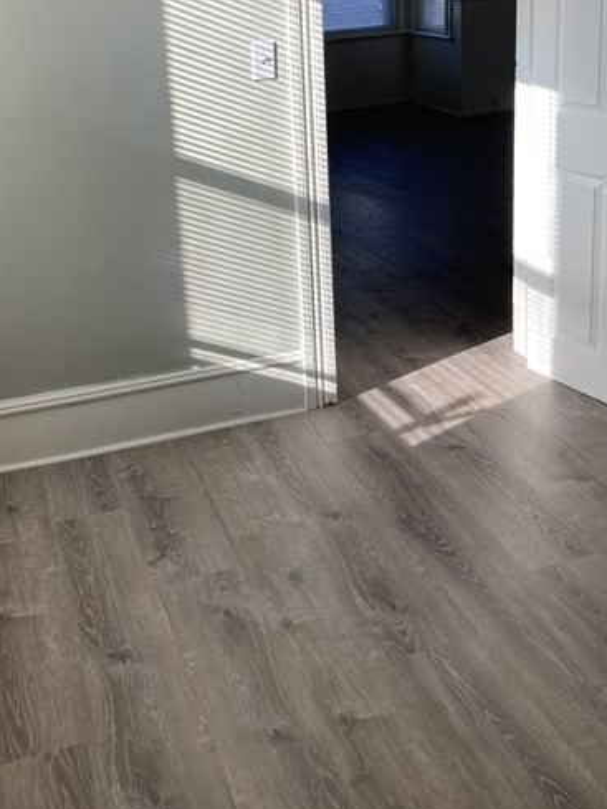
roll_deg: +2.2
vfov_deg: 41.9
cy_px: 223
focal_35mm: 44
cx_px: 263
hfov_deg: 32.8
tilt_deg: -14.6
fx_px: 1028
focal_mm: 3.99
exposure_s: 1/121
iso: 20
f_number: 1.8
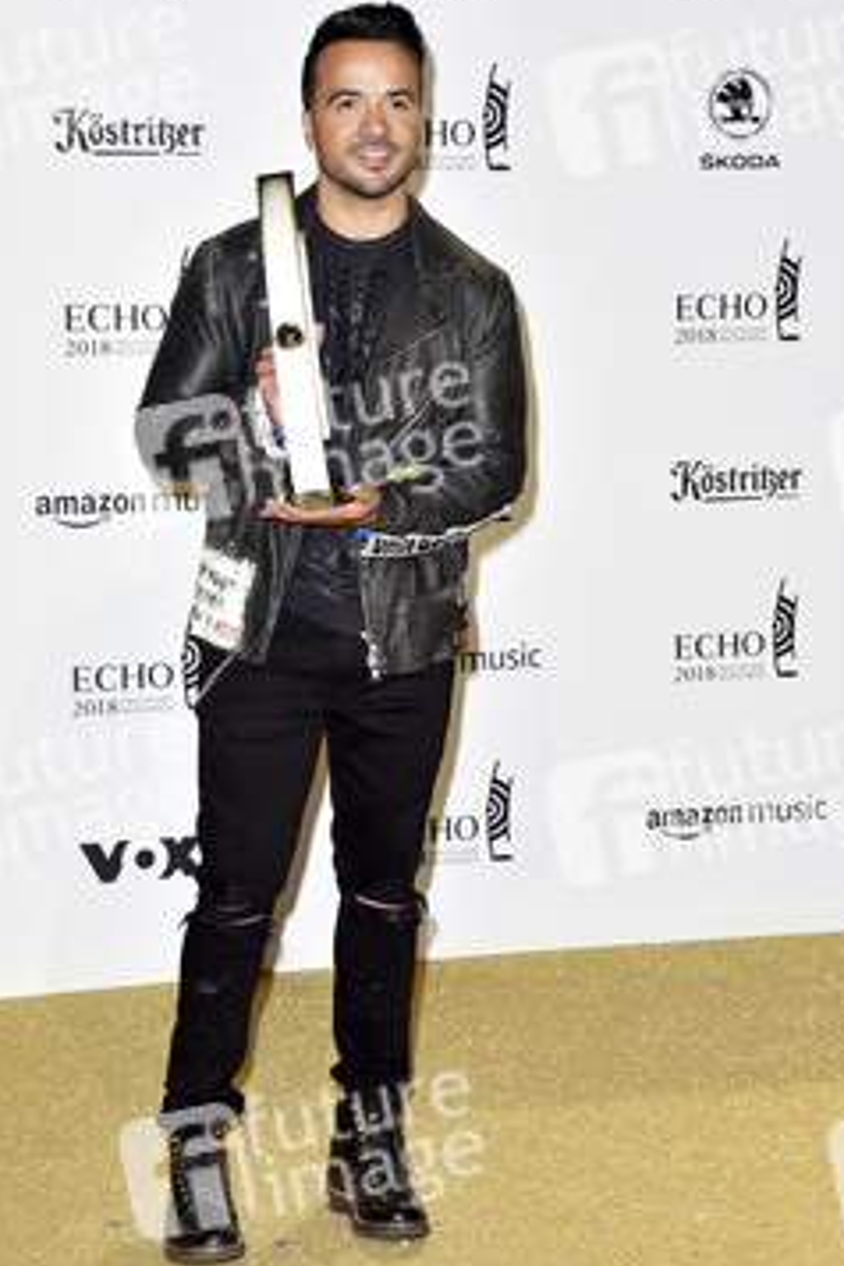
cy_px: 624
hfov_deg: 16.3
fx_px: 2954
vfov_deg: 24.2
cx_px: 404
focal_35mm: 84
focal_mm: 75
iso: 1250
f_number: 6.3
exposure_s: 1/160
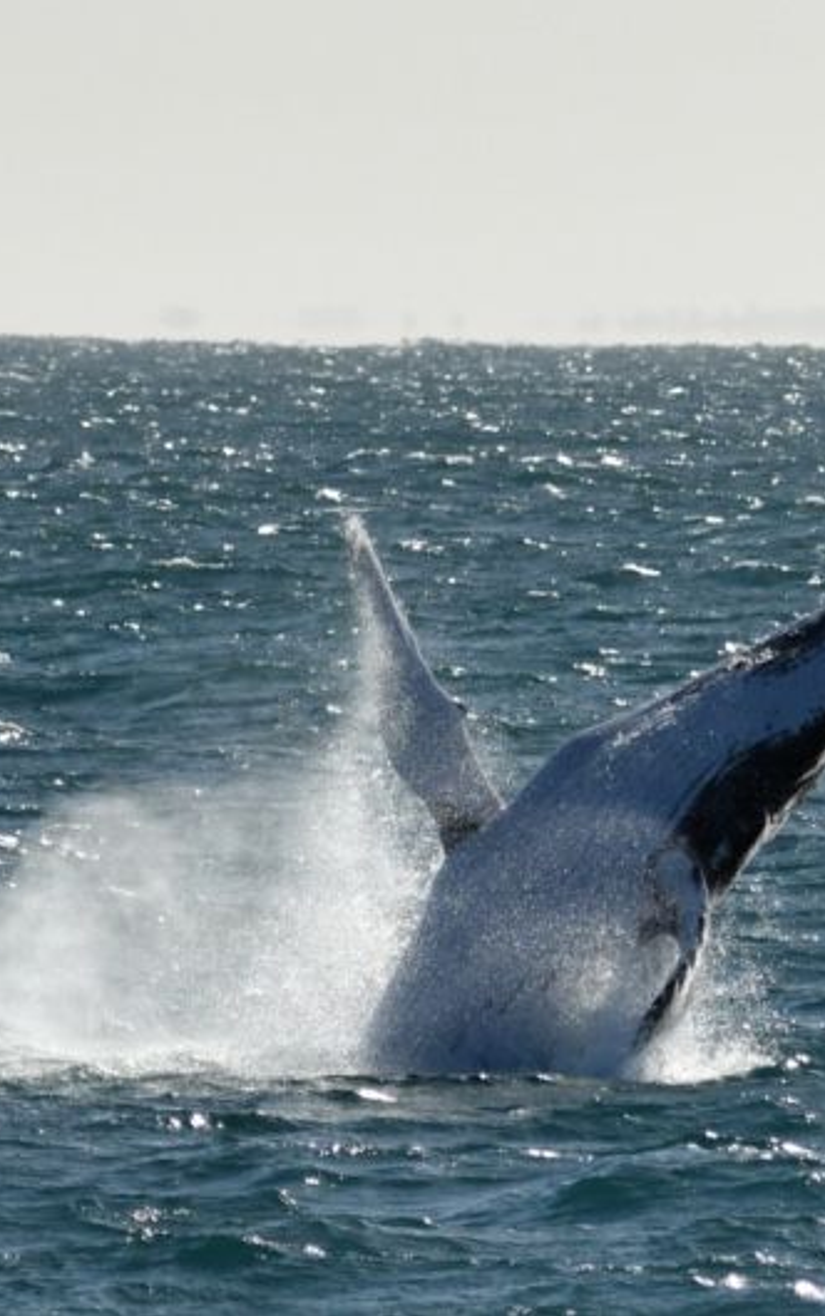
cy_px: 657
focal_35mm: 292
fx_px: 10487
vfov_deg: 7.2
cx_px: 636
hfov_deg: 4.5
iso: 500
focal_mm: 190
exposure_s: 1/8000
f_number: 5.3
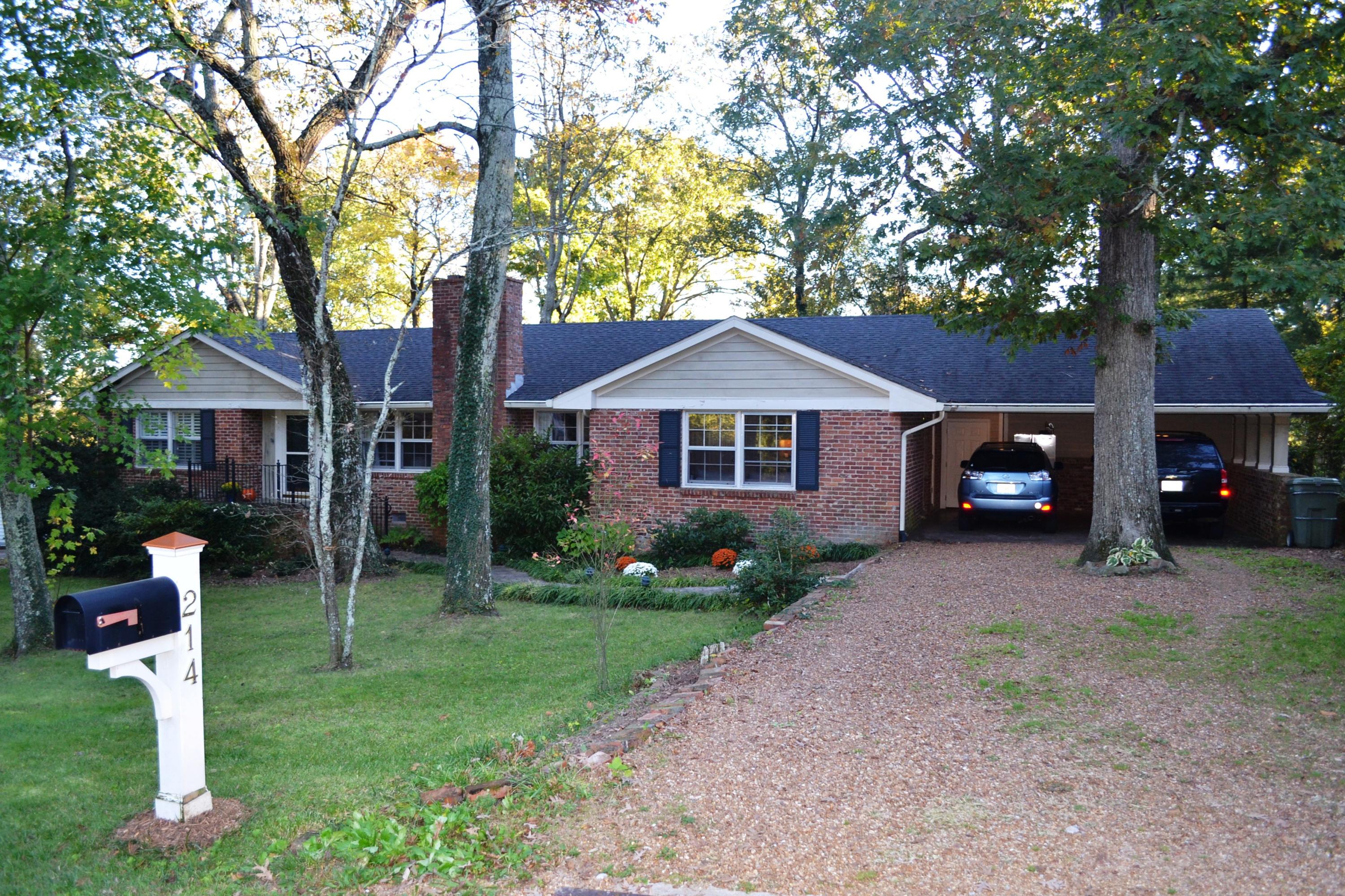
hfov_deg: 67.4
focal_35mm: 27
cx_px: 672
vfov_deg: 47.9
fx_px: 1009
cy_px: 448
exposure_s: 1/125
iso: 400
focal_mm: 18
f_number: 4
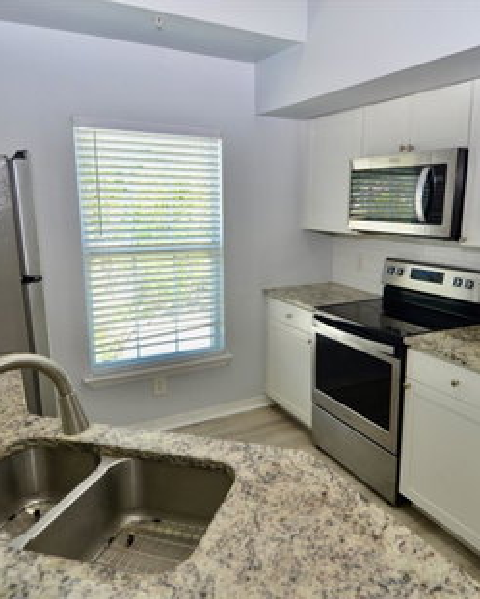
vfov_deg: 66.0
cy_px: 304
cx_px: 266
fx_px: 461
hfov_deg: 54.8
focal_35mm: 26
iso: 200
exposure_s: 1/60
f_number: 4
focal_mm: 12
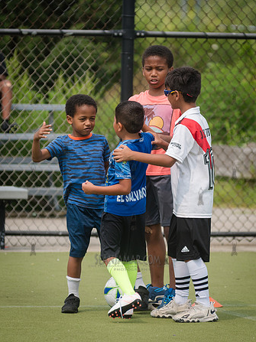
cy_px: 166
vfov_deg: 5.3
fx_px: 3709
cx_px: 169
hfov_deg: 4.0
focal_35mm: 376
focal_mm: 200
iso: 250
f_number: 4
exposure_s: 1/2000
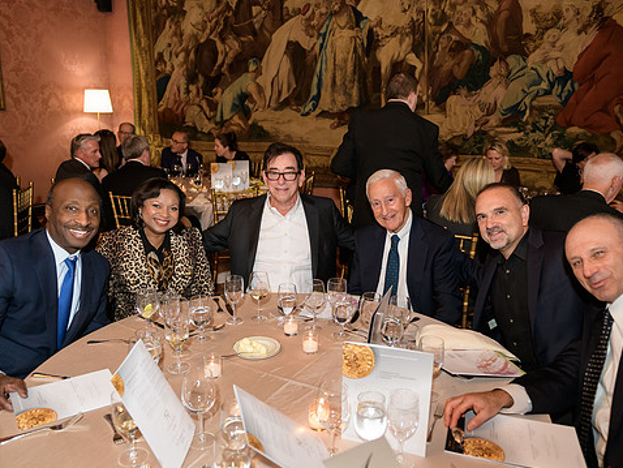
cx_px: 309
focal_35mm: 28
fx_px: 504
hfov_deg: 63.4
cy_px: 251
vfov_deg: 49.7
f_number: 3.2
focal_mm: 24
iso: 1000
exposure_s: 1/125
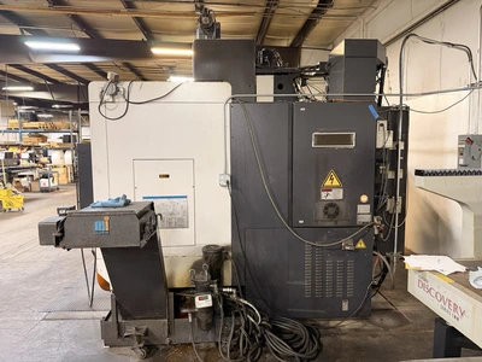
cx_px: 241
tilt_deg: -5.0
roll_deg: +0.5
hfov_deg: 71.6
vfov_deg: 56.8
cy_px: 181
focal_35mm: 24
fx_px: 334
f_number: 1.78
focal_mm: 6.76
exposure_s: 1/60
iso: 400
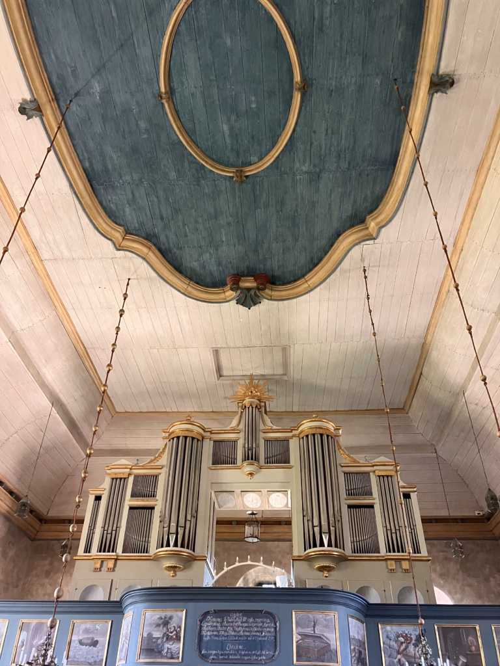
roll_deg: -1.9
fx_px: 539
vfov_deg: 63.4
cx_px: 250
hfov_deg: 49.7
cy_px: 333
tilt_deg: +39.4
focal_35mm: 28
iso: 320
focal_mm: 3.99
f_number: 1.8
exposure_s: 1/60
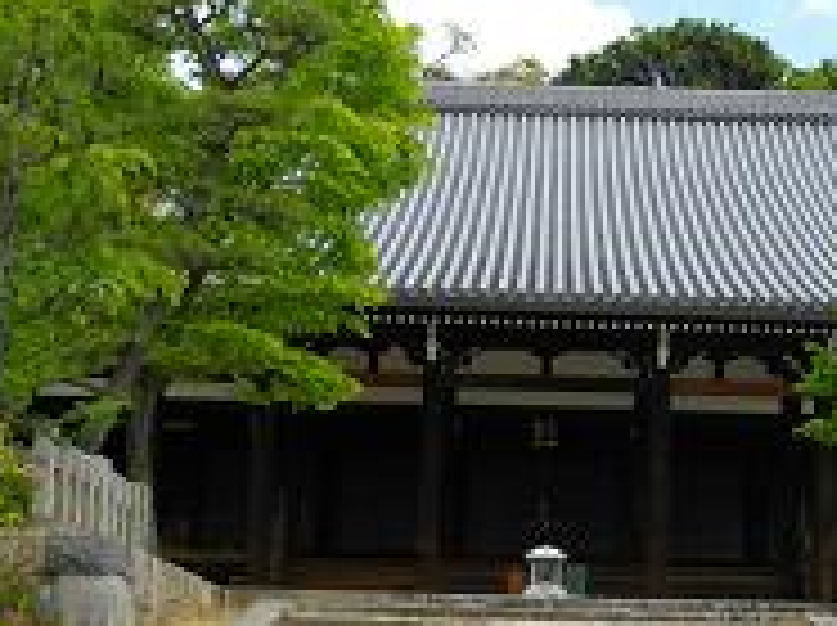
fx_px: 1618
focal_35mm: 67
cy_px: 459
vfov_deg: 21.7
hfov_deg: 28.7
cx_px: 605
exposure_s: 1/250
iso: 100
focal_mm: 5.7
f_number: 5.5
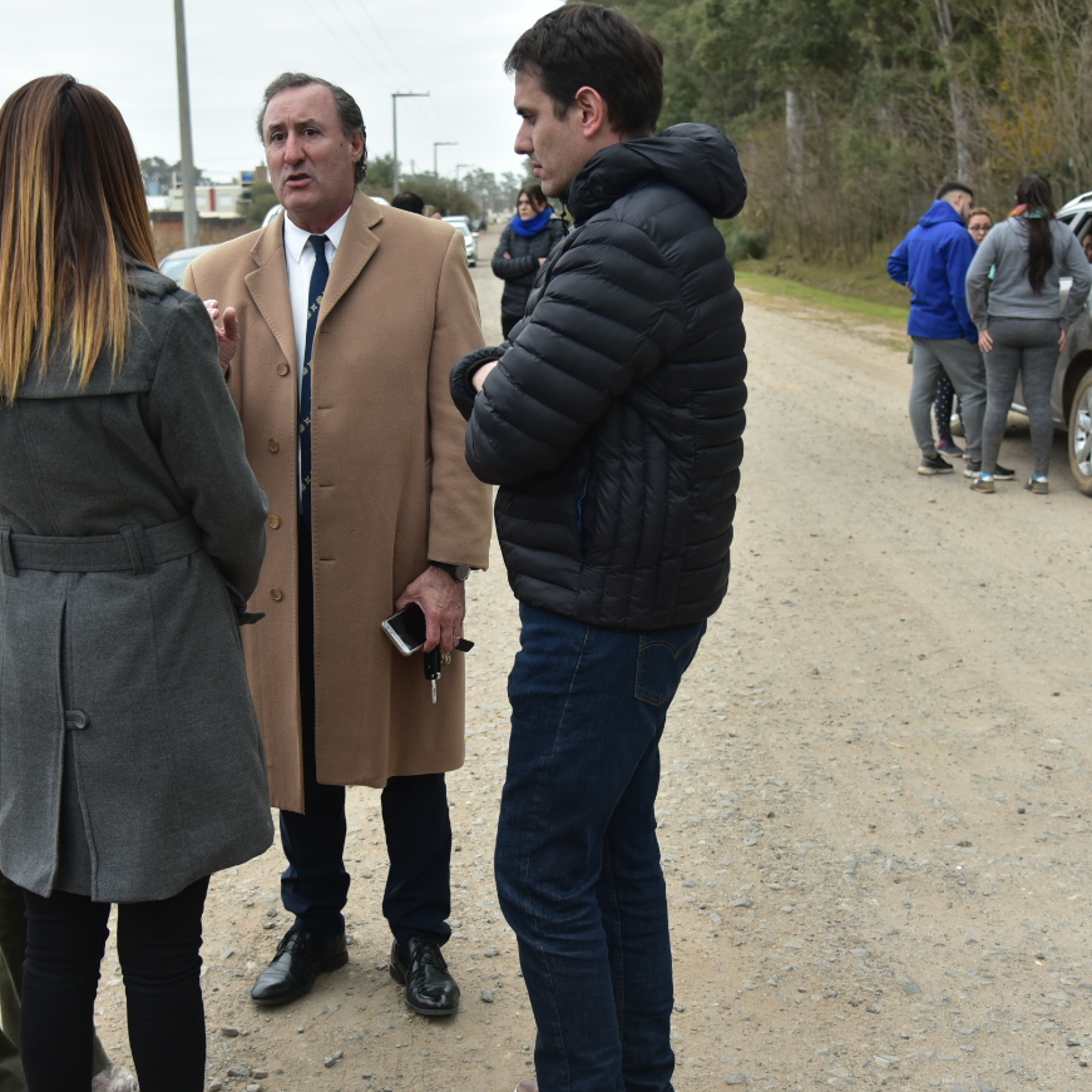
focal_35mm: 49
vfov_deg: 34.7
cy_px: 599
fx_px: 1749
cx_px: 470
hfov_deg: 34.6
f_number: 4
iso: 640
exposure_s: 1/640
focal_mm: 31
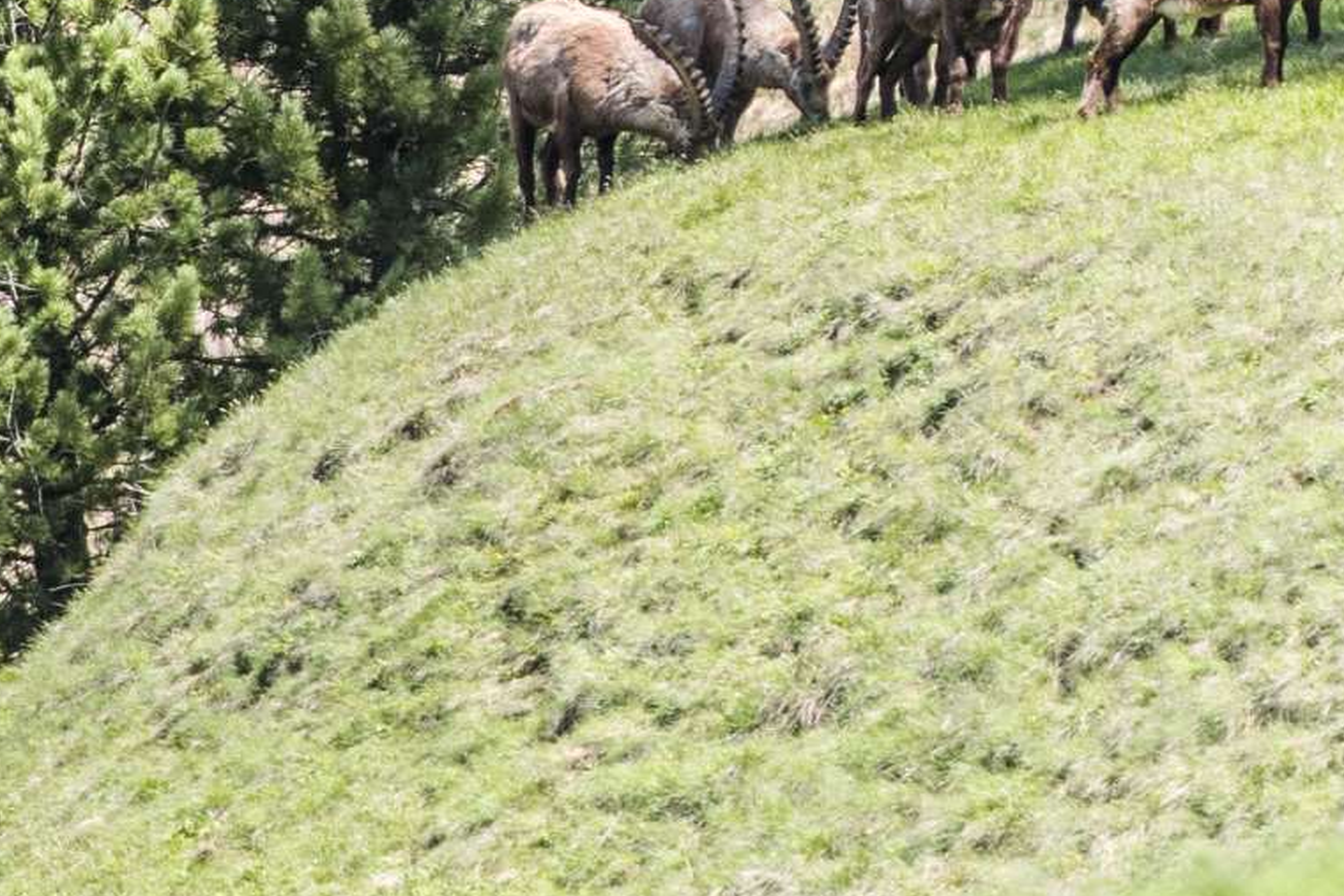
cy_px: -448
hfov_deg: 2.2
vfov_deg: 1.5
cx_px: 1372
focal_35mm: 947
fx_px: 35359
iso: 500
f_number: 2.8
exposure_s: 1/2500
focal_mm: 200
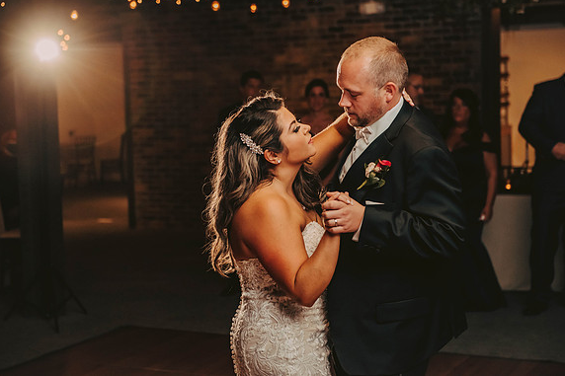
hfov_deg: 28.5
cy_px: 186
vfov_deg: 19.2
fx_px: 1114
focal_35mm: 71
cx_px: 283
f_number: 3.2
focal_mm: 70
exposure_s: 1/200
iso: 2000
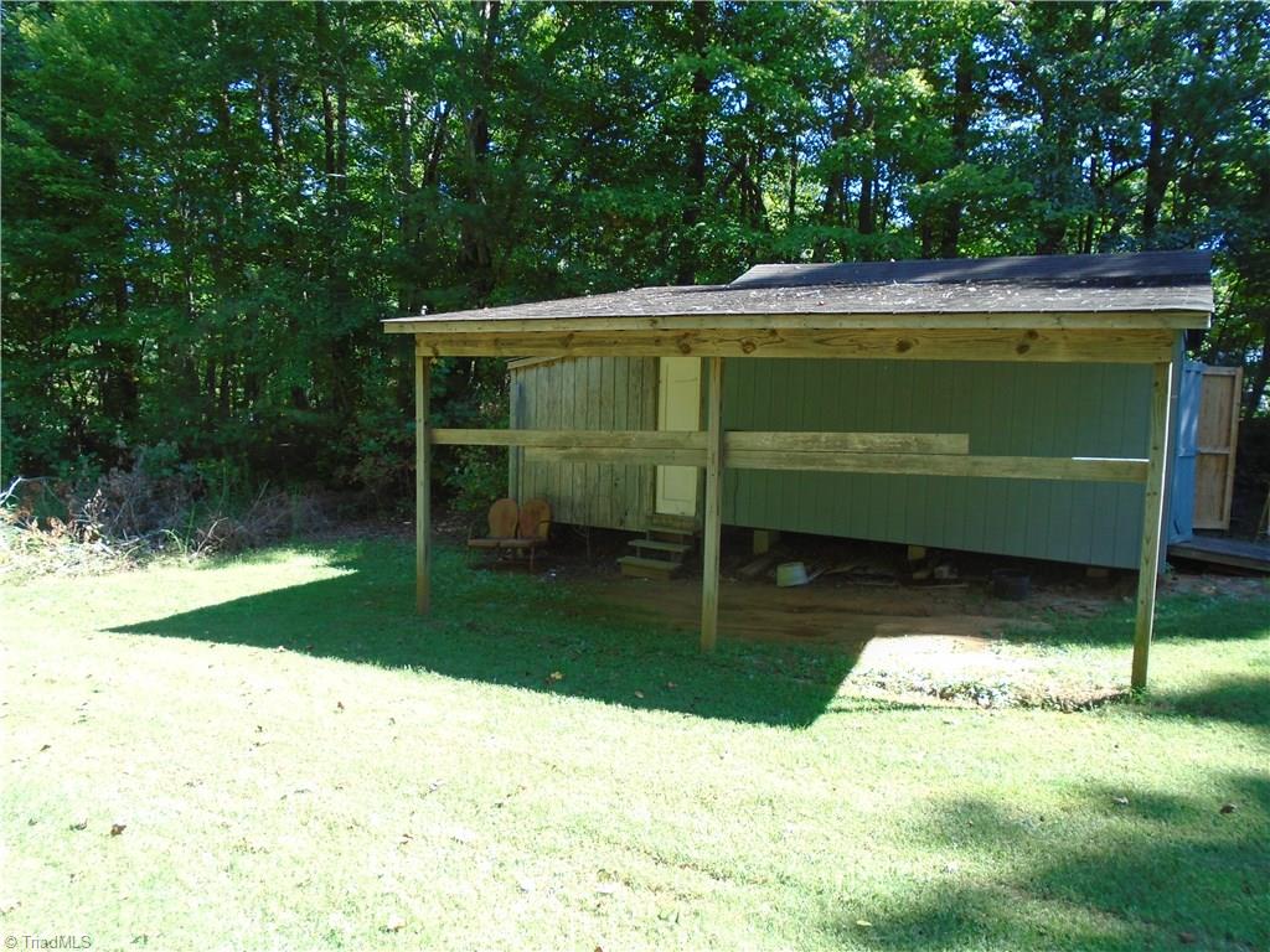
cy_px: 476
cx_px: 635
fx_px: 954
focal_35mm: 26
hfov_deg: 67.3
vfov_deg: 53.1
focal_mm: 4.6
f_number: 3.2
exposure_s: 1/125
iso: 100
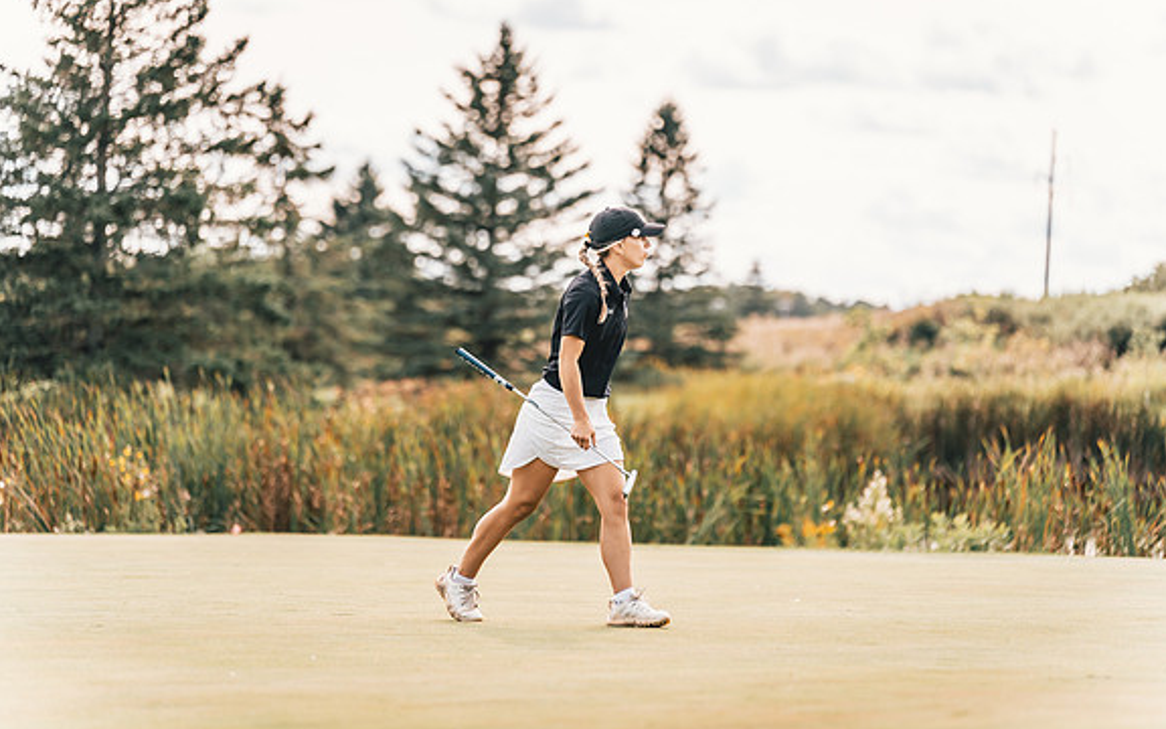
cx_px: 583
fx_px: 4894
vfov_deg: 8.5
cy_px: 345
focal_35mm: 154
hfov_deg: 13.6
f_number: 2.8
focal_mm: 150
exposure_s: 1/1250
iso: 100
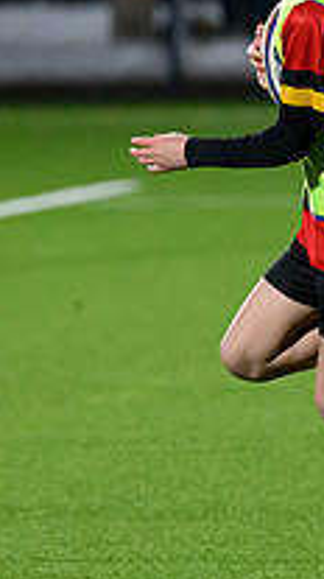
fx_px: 13540
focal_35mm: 884
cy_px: 396
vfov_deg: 2.4
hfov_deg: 1.4
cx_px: 564
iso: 6400
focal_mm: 200
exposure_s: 1/1600
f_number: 3.2
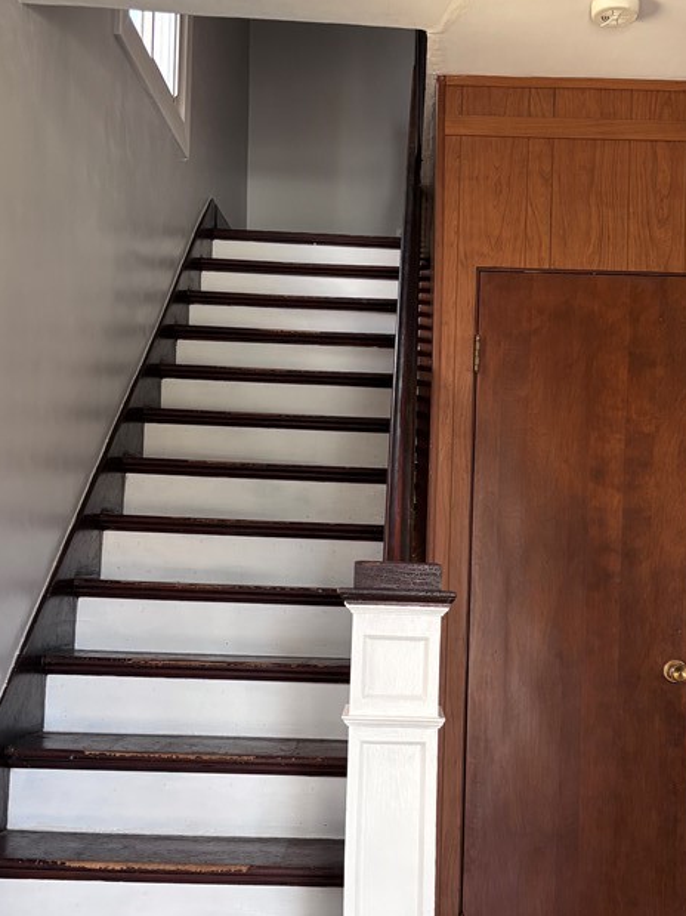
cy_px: 567
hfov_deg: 33.4
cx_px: 421
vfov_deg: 43.5
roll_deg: -1.8
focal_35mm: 43
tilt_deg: -0.2
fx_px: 1137
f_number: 1.6
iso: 125
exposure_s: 1/121
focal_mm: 5.96
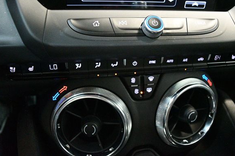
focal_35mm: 30
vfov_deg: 43.5
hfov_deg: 61.9
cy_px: 70
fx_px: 196
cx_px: 126
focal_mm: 18
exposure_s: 1/30
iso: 12800
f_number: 3.5
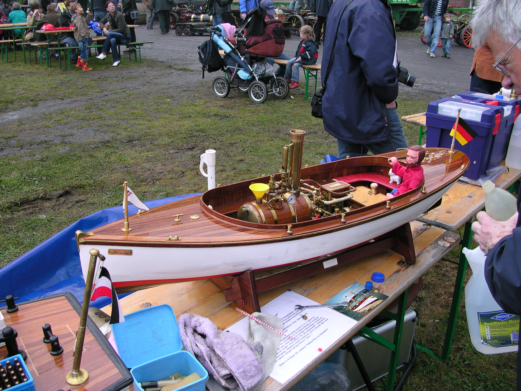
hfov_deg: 50.1
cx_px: 260
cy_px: 196
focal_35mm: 37
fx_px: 557
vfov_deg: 38.7
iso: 100
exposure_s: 1/185
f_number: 2.7
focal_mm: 5.6
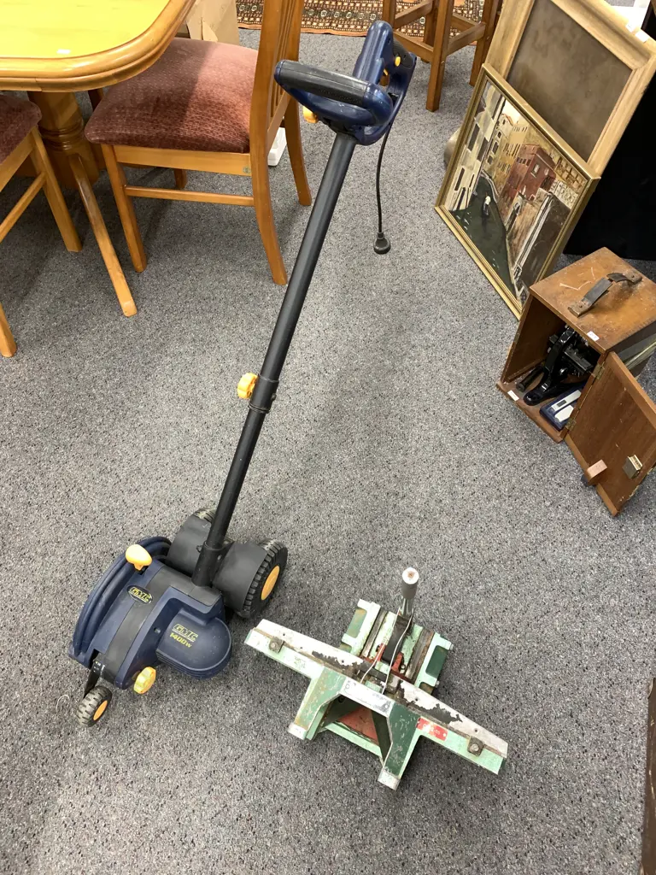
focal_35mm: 26
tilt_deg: -55.2
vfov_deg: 67.3
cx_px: 328
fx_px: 657
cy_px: 438
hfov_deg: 53.1
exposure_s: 1/50
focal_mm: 4.25
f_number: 1.8
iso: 160
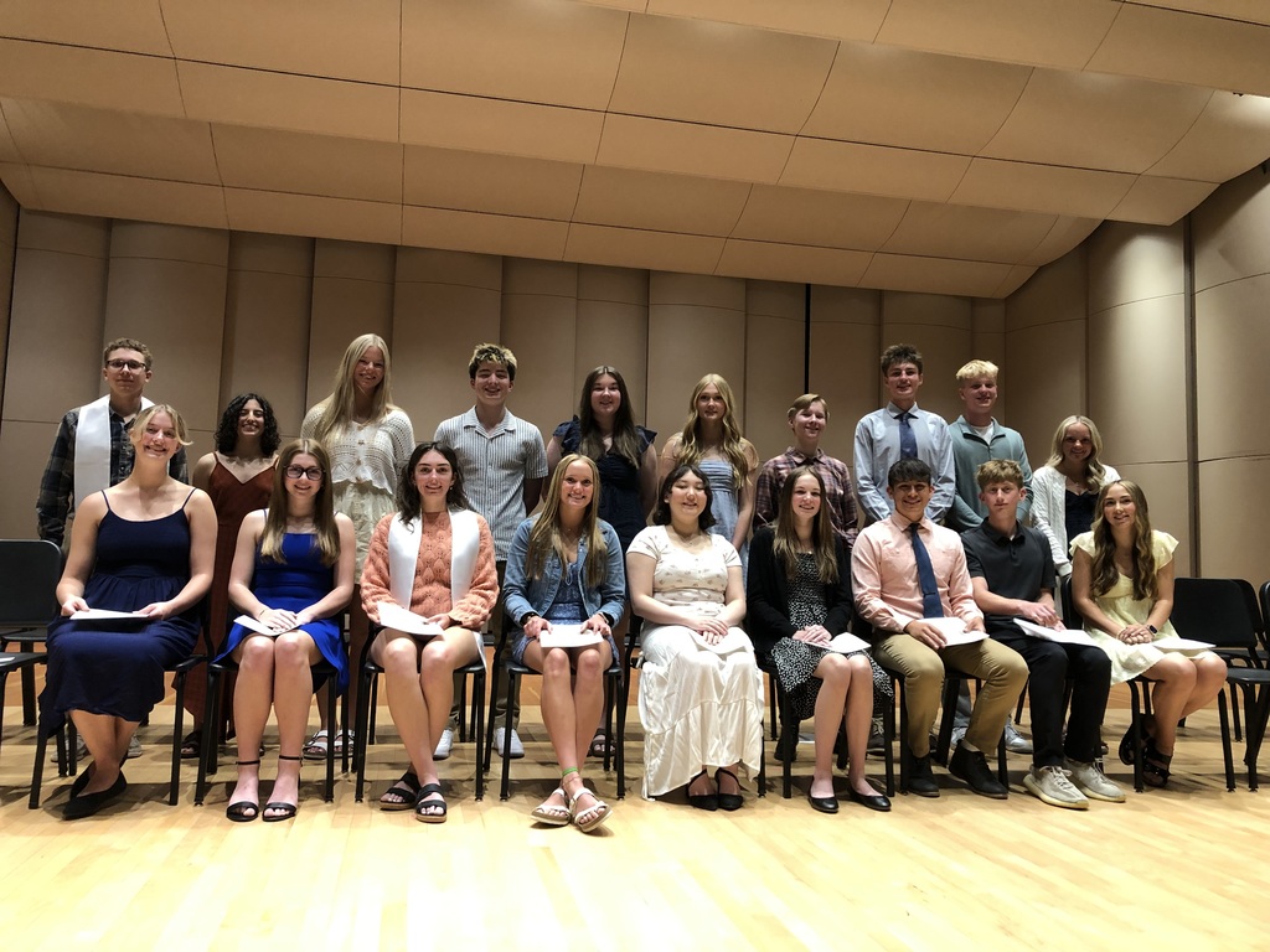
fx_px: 1027
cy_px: 476
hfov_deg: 63.4
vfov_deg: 49.7
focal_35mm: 28
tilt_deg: +5.5
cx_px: 635
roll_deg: -2.0
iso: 50
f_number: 1.8
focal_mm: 3.99
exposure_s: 1/15
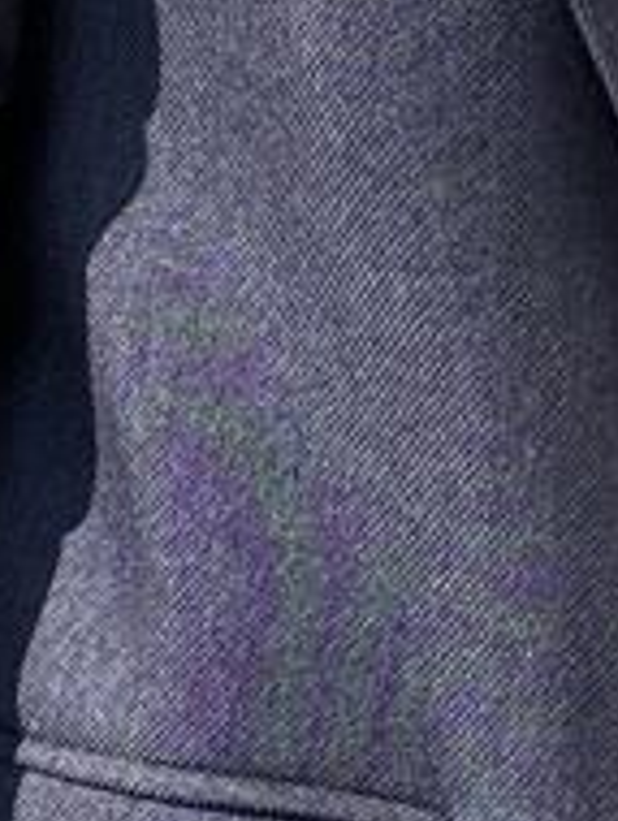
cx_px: 756
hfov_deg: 4.4
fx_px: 7980
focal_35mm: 336
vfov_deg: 5.9
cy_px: 244
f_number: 1.78
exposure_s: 1/507
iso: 64
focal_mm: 6.76
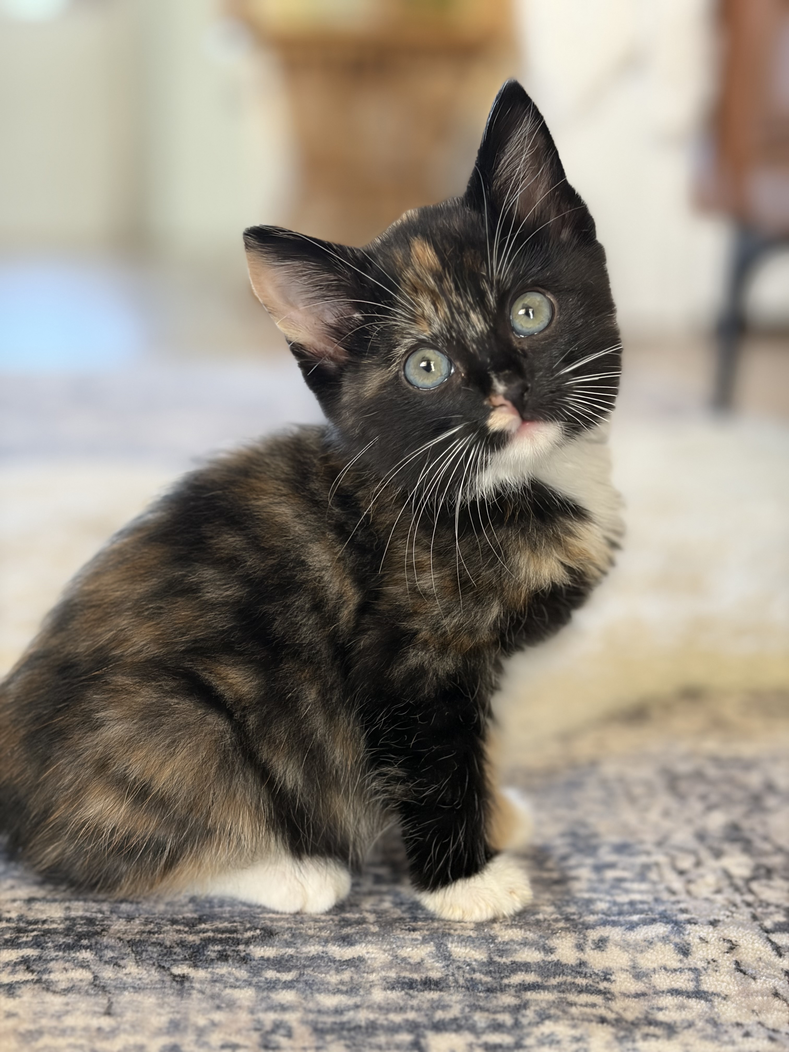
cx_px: 394
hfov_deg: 28.0
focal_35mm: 52
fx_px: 1580
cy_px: 526
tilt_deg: -11.0
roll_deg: -1.0
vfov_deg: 36.8
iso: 160
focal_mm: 5.96
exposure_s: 1/55
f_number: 1.6
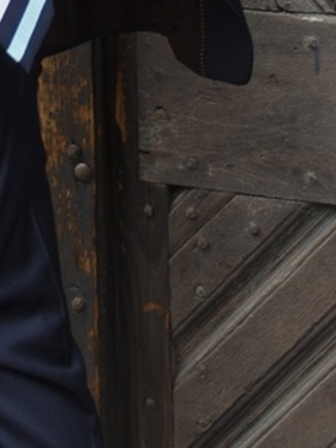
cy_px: -119
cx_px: 45
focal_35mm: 347
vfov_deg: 5.7
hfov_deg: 4.3
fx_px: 4501
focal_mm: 35
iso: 250
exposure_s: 1/100
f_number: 4.2
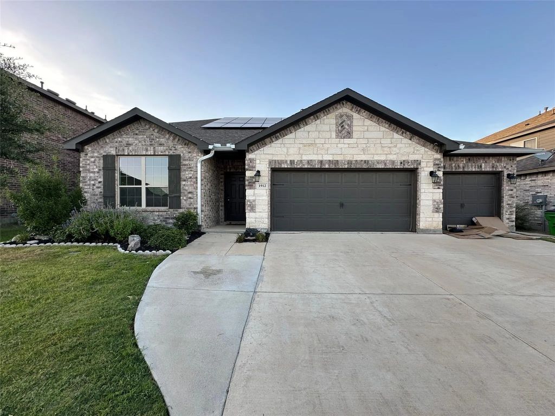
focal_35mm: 14
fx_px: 224
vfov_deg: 85.7
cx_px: 278
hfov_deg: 102.1
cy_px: 208
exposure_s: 1/129
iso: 40
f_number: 2.2
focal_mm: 2.22
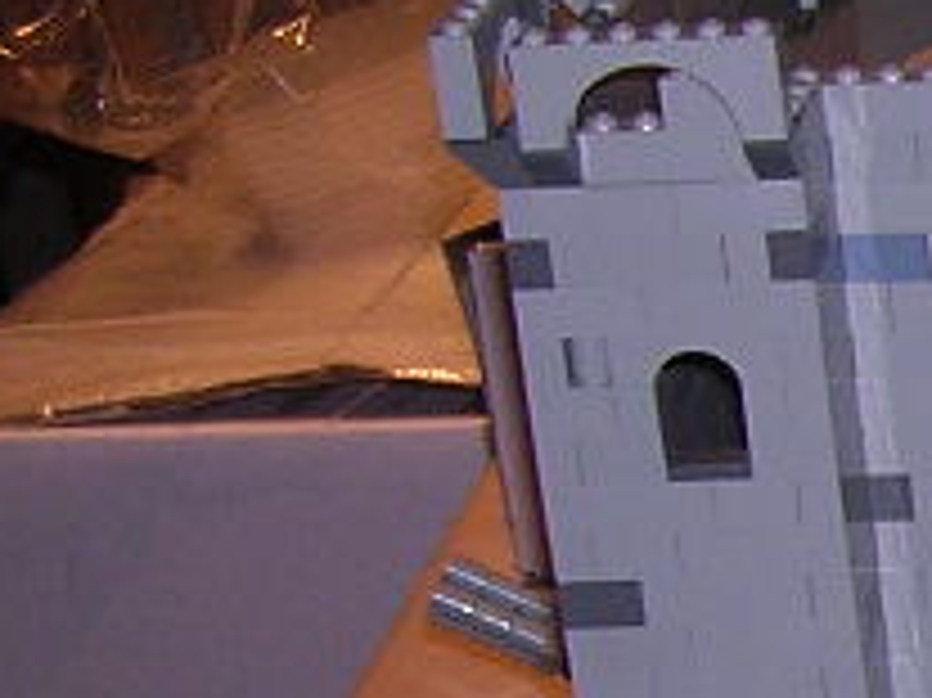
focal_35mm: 188
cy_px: 955
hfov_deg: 9.4
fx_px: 5059
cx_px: 2193
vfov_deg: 7.8
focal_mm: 5.8
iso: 100
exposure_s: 1/60.1
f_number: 2.8
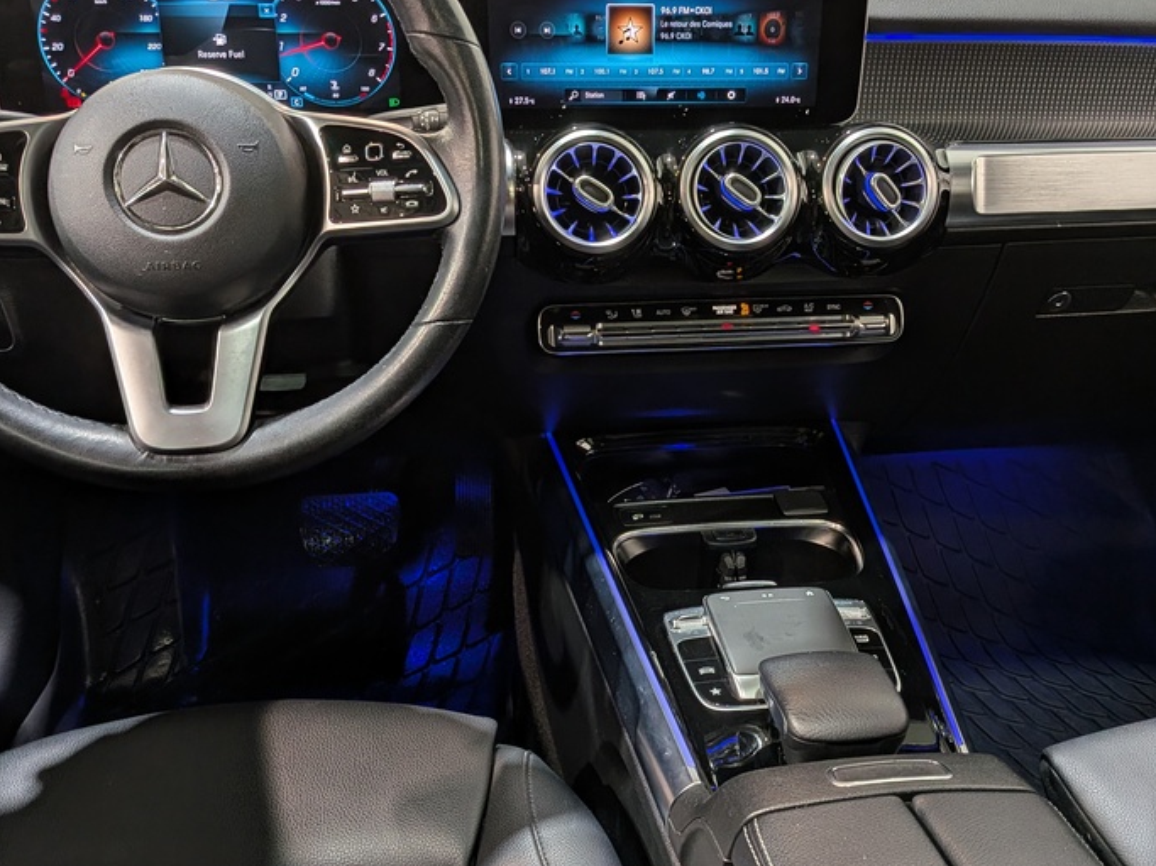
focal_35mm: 36
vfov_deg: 39.6
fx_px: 1202
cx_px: 647
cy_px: 458
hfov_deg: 51.2
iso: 125
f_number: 1.7
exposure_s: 1/60
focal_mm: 4.53
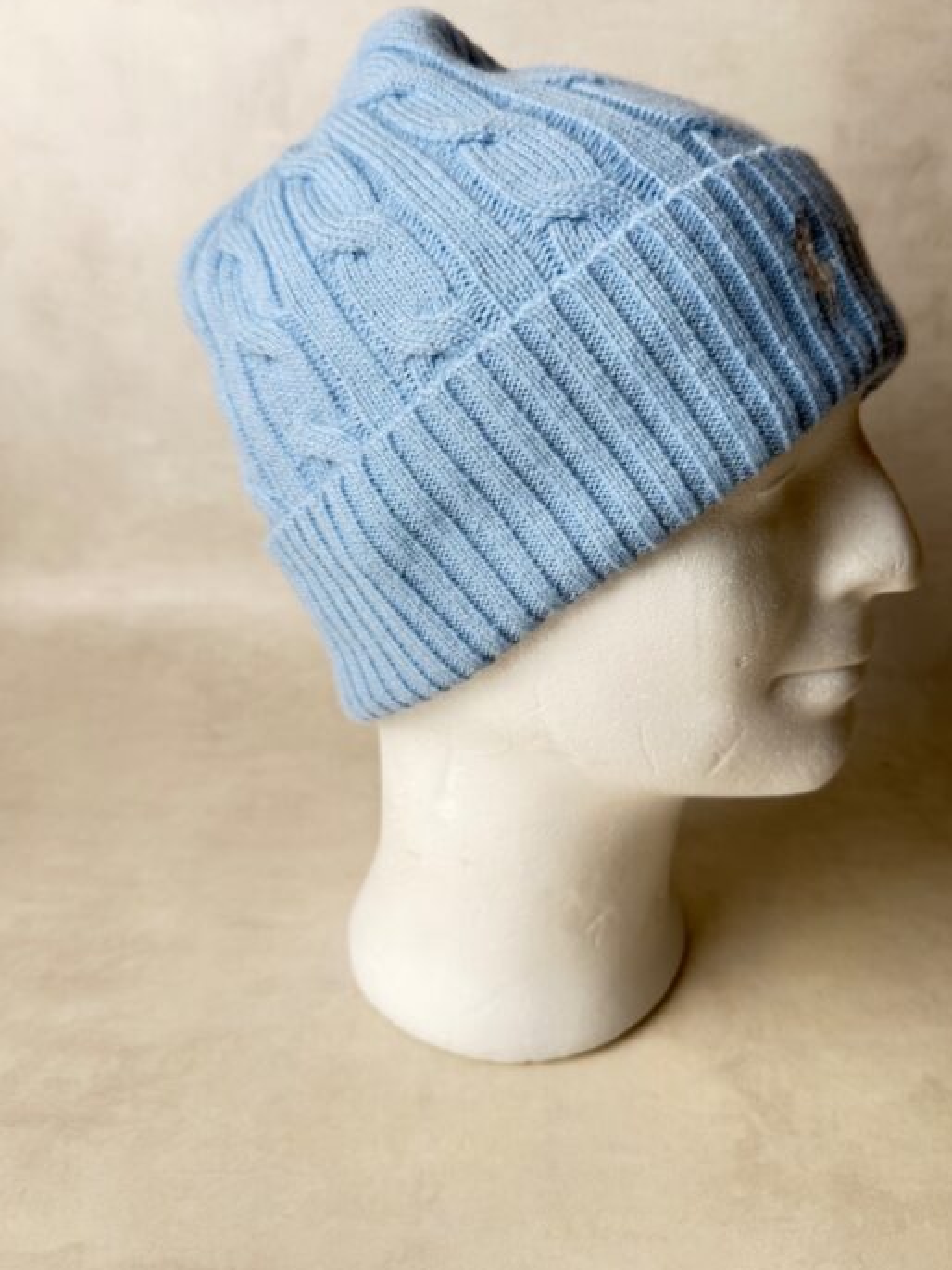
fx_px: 1027
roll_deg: -3.3
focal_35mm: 28
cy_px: 542
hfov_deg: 49.6
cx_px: 541
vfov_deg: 63.2
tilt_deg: -20.6
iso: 100
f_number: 1.78
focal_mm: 6.76
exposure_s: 1/100
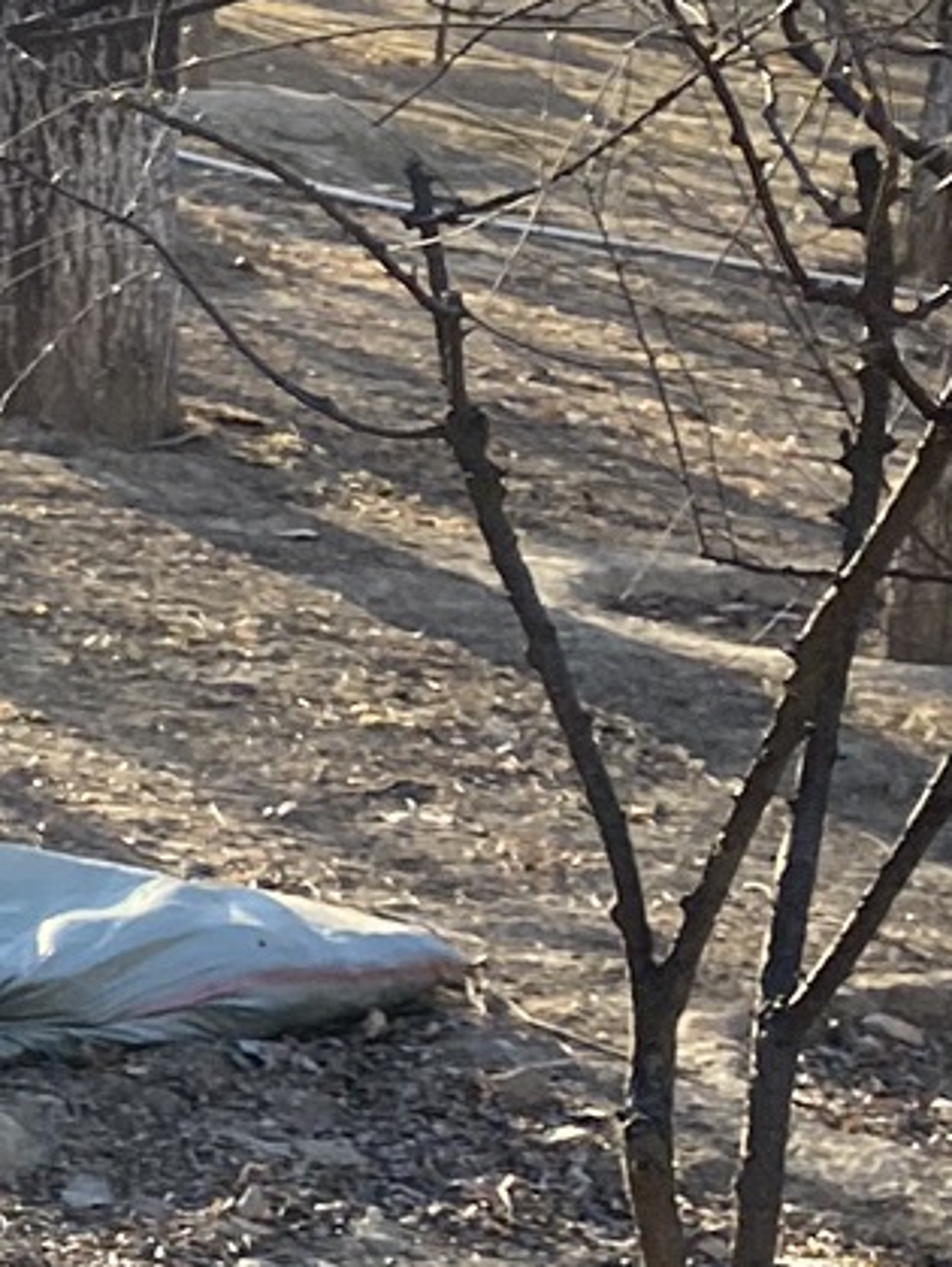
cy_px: 931
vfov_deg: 15.8
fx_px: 4540
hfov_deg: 10.4
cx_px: -1287
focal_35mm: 124
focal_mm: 4.25
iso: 32
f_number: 1.8
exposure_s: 1/431
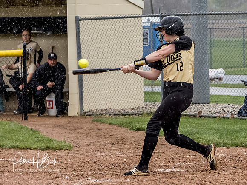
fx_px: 1769
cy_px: 73
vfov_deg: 6.0
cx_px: 182
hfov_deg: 8.0
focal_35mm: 248
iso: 2000
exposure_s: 1/1000
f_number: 4.5
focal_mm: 84
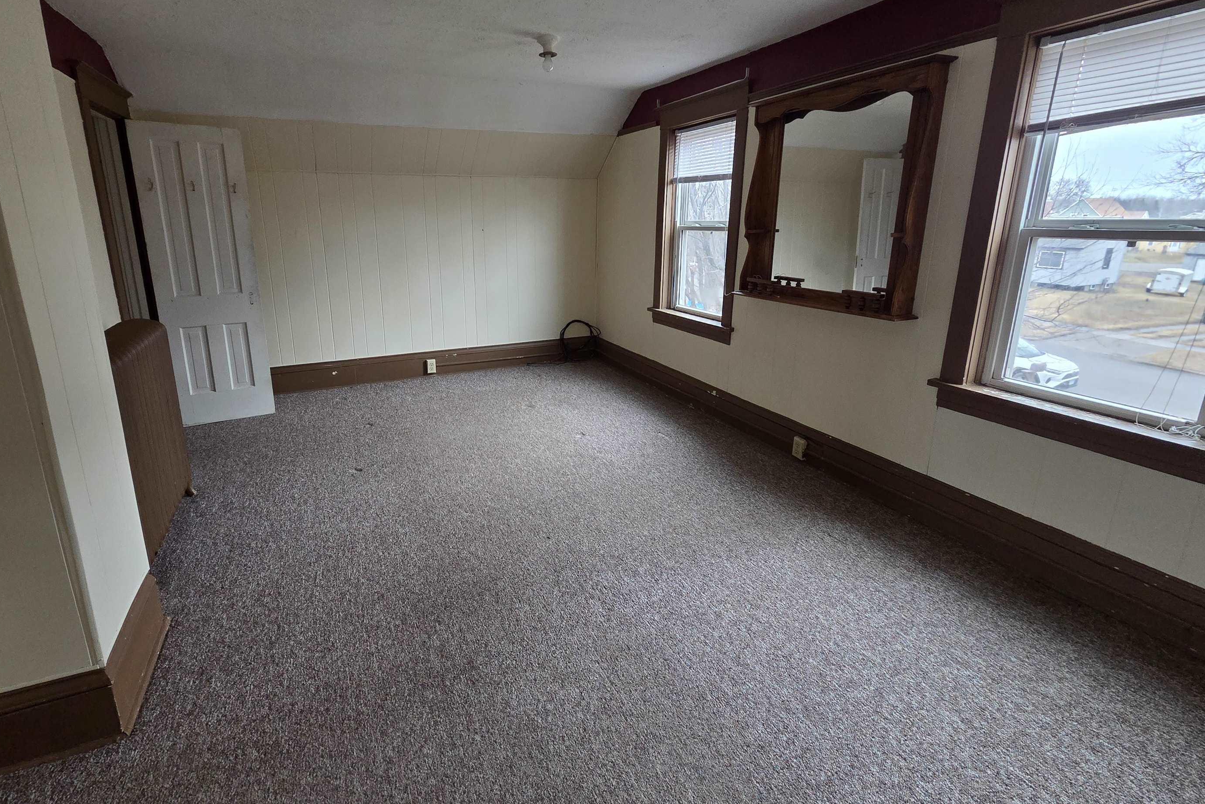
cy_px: 359
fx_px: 502
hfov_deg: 100.1
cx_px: 550
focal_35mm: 15
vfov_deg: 77.1
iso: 400
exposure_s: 1/60
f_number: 2.2
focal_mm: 2.2
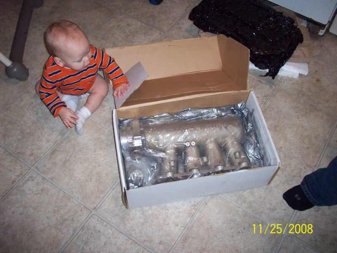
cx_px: 168
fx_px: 360
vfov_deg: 38.7
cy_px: 126
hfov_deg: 50.1
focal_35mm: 37
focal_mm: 6.2
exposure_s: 1/64
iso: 160
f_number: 2.8
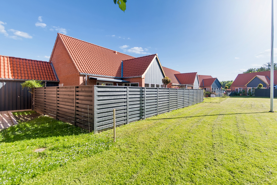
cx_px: 138
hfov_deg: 95.0
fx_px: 127
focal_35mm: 16
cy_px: 92
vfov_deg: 72.1
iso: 200
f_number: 4
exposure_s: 1/640
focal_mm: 11
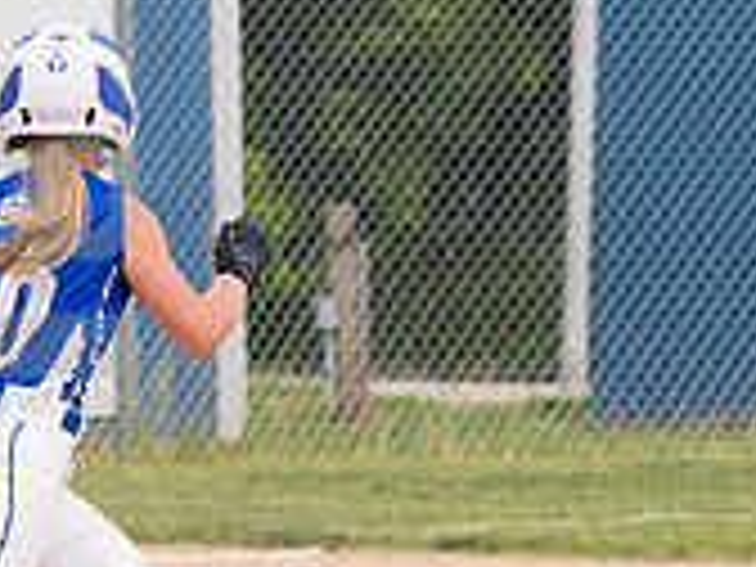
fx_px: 18979
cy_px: 256
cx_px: 4
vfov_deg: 1.7
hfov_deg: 2.3
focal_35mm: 869
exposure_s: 1/1600
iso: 320
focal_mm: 175
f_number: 5.6
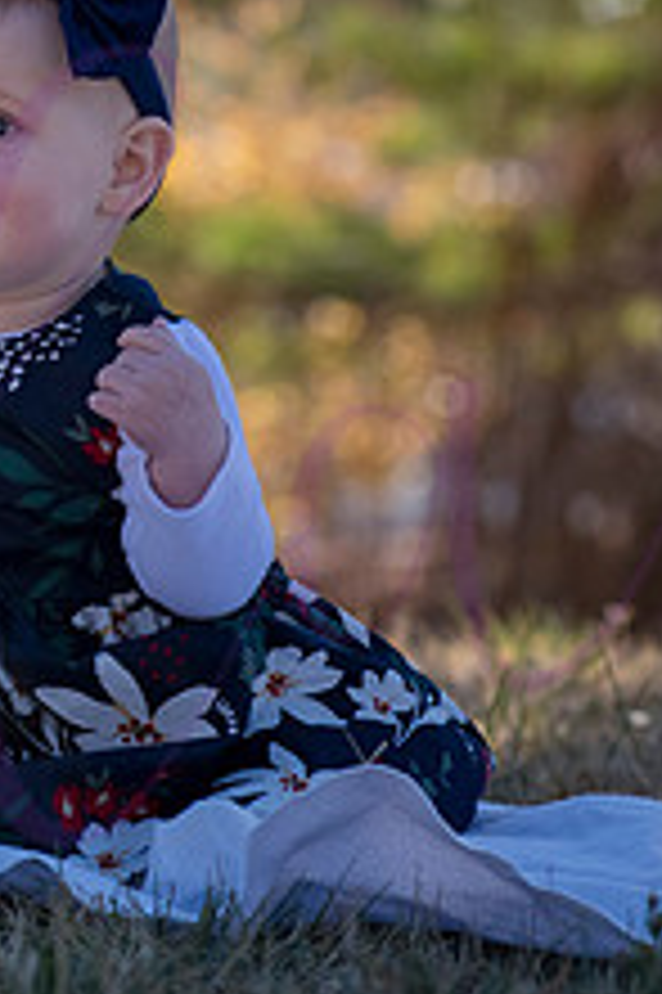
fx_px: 8702
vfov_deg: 6.5
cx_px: -185
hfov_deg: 4.3
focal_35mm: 315
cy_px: 137
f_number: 5.6
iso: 400
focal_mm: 120
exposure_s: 1/640
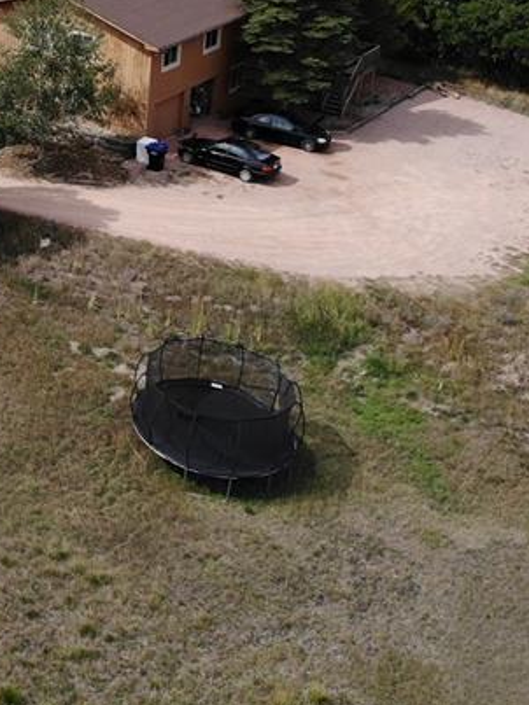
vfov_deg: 30.0
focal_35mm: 61
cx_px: -110
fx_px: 1244
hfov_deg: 22.1
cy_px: 43
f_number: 2.8
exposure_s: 1/1002
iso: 100
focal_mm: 4.5
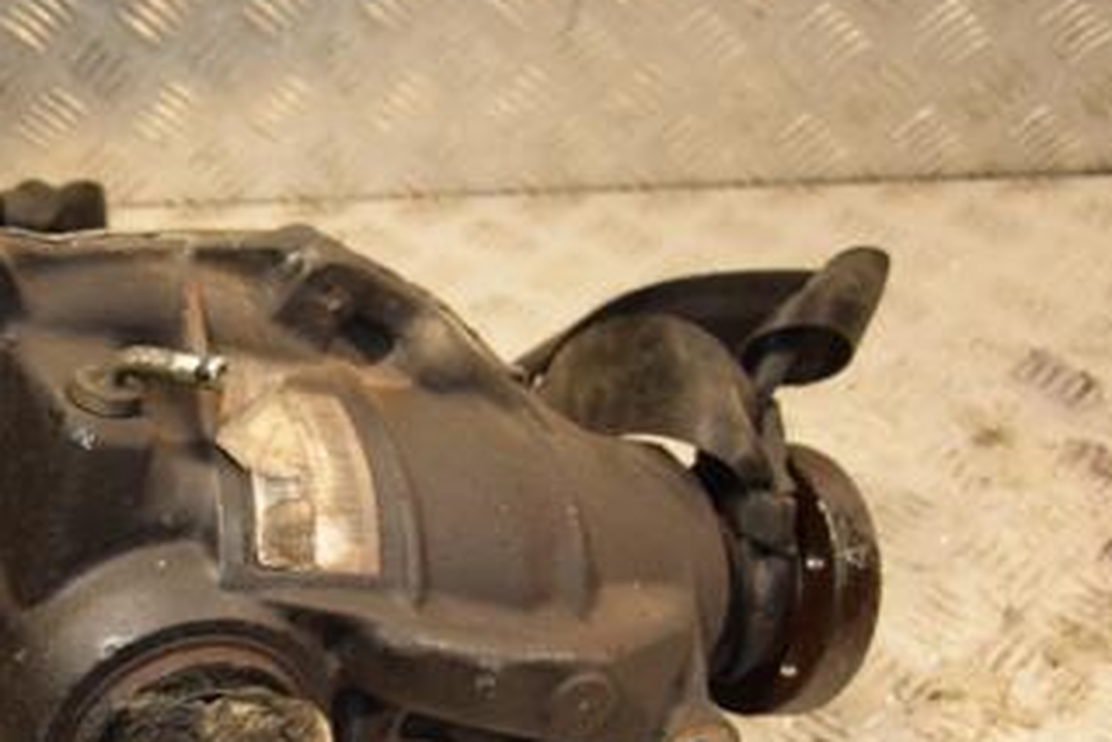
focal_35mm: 62
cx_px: 146
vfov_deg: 21.9
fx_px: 1916
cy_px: 477
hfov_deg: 31.1
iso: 800
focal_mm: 22
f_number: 5
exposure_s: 1/160
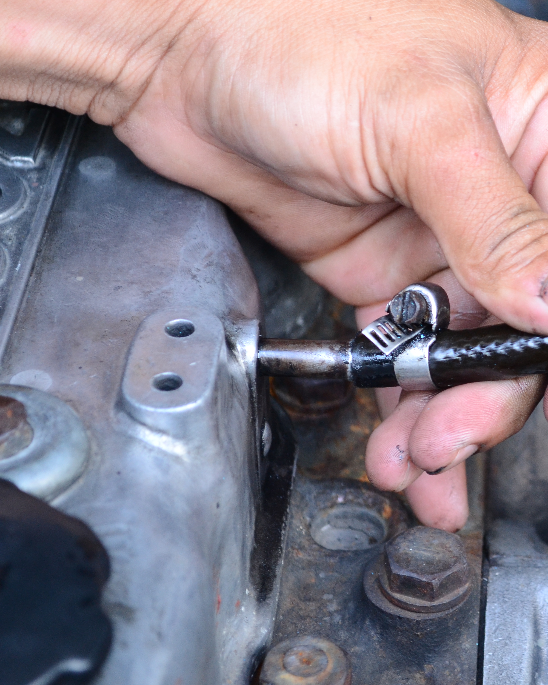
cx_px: 469
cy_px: 348
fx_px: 2427
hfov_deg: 12.8
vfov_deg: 16.1
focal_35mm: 120
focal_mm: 55
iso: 800
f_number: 5.6
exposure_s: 1/30
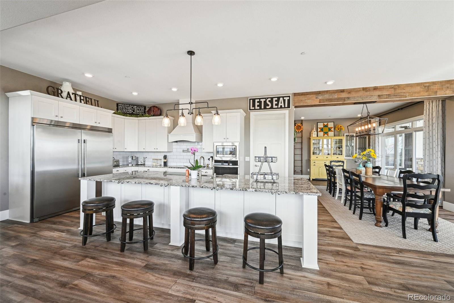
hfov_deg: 104.3
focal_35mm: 14
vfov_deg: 81.2
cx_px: 227
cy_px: 152
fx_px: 177
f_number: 11
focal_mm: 14
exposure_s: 1/50
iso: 400
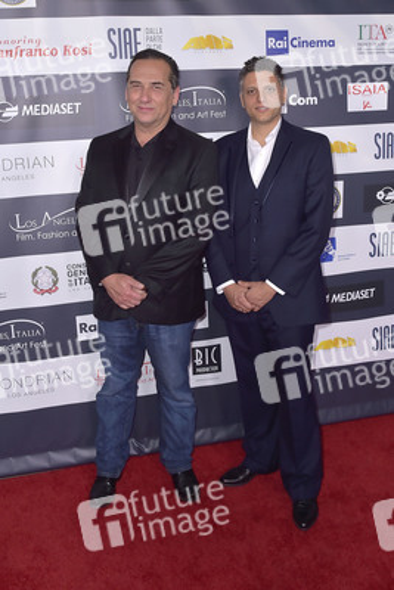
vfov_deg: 65.5
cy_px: 295
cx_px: 197
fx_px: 459
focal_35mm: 28
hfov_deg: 46.4
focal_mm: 28
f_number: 6.3
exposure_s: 1/320
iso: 500
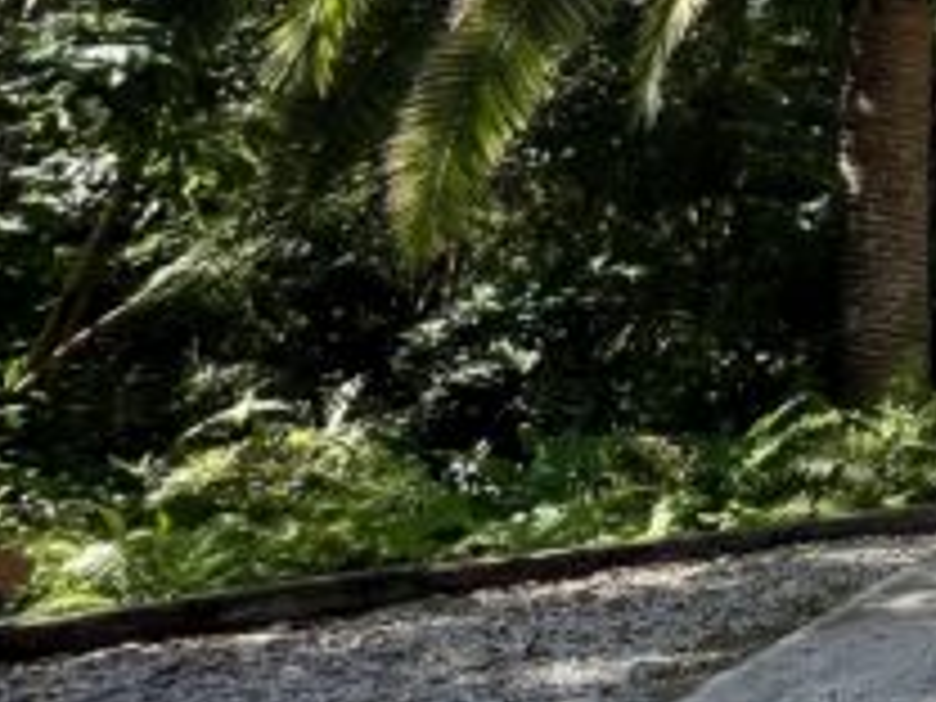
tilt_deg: +8.8
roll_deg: -0.6
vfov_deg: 28.4
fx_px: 1298
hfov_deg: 22.4
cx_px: 1683
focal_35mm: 48
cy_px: -4
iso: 32
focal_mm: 1.57
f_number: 1.8
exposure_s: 1/742
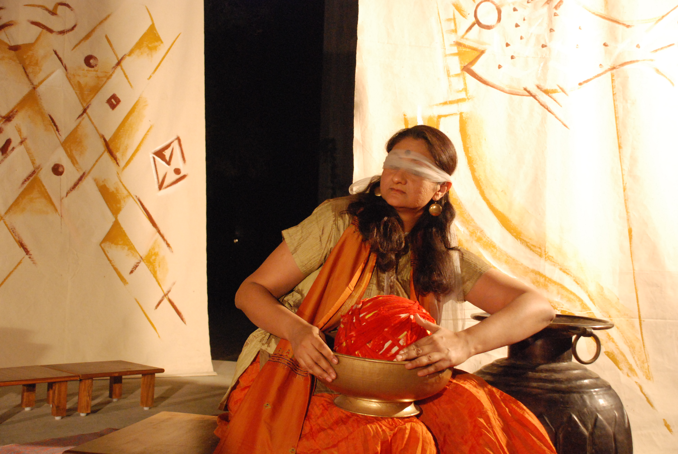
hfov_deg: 41.1
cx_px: 339
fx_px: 905
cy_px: 227
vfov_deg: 28.2
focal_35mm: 48
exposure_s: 1/60
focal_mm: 32
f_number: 4.2
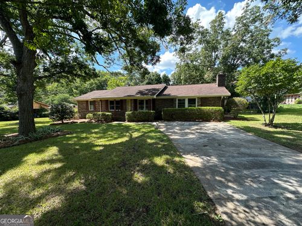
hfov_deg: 102.1
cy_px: 113
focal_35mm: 14
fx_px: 122
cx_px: 151
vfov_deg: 85.7
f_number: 2.2
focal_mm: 2.22
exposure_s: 1/460
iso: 40
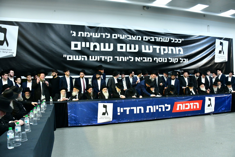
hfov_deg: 65.5
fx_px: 183
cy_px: 78
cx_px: 118
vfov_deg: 46.4
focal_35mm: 28
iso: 2000
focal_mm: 28
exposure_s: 1/200
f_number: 5.6
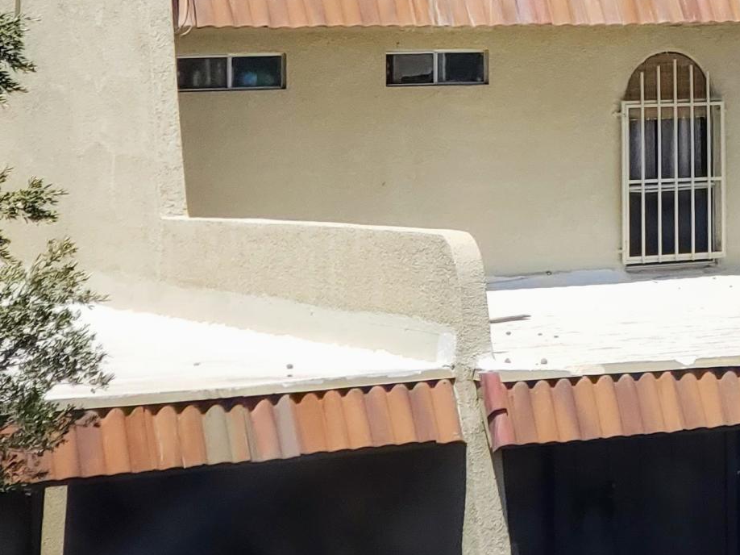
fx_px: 3633
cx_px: 1208
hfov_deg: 11.1
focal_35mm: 170
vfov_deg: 8.6
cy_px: -247
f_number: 2.4
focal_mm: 6
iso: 32
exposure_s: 1/736
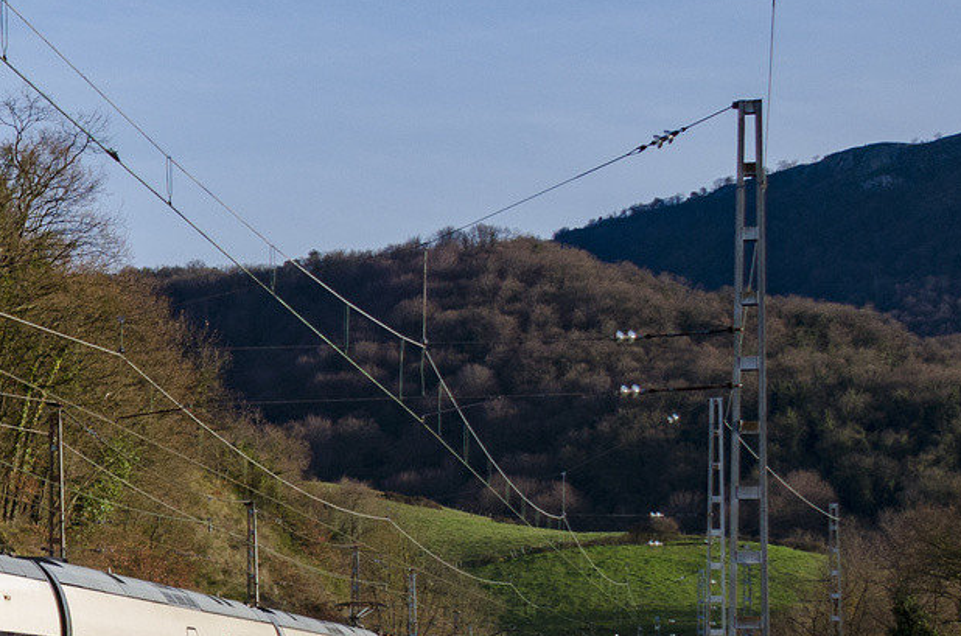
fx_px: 3104
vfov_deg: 11.6
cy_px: 571
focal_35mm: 117
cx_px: -437
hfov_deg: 16.2
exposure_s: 1/640
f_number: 5.6
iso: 320
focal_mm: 25
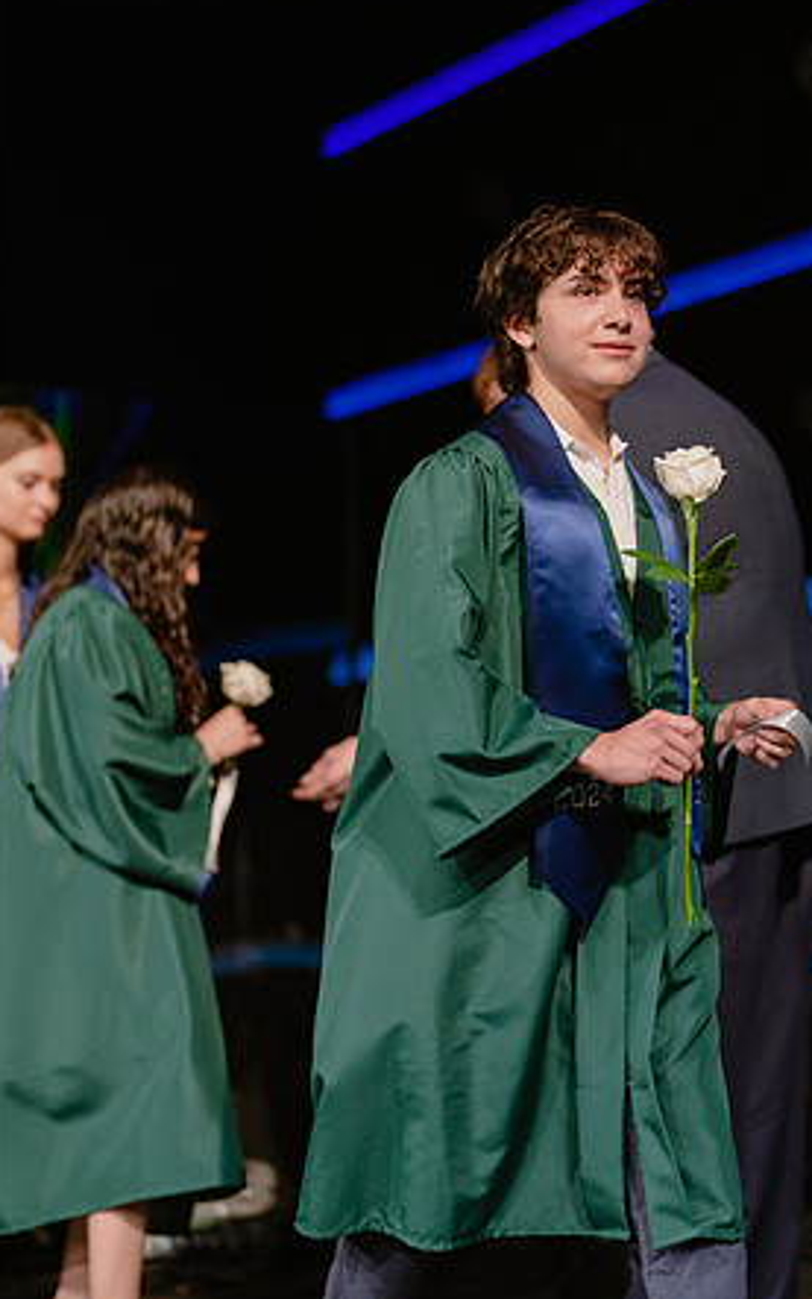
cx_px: 604
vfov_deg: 26.5
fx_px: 2761
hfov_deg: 16.6
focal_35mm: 78
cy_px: 642
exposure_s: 1/320
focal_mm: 50
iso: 640
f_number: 1.2
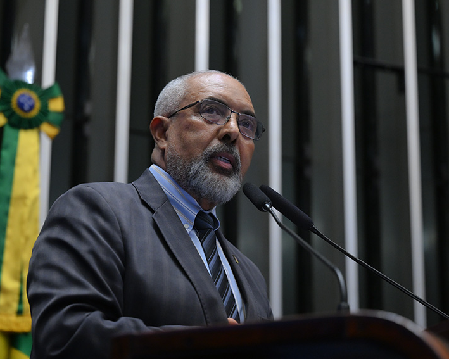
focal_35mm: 100
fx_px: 1329
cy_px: 179
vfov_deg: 15.4
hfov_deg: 19.2
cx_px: 200
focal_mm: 88
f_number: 2.8
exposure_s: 1/200
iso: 1600
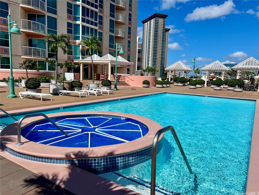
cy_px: 98
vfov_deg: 53.1
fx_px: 195
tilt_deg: -7.0
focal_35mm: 26
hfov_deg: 67.3
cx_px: 130
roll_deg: -2.2
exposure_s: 1/9434
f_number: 1.5
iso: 50
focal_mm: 5.7
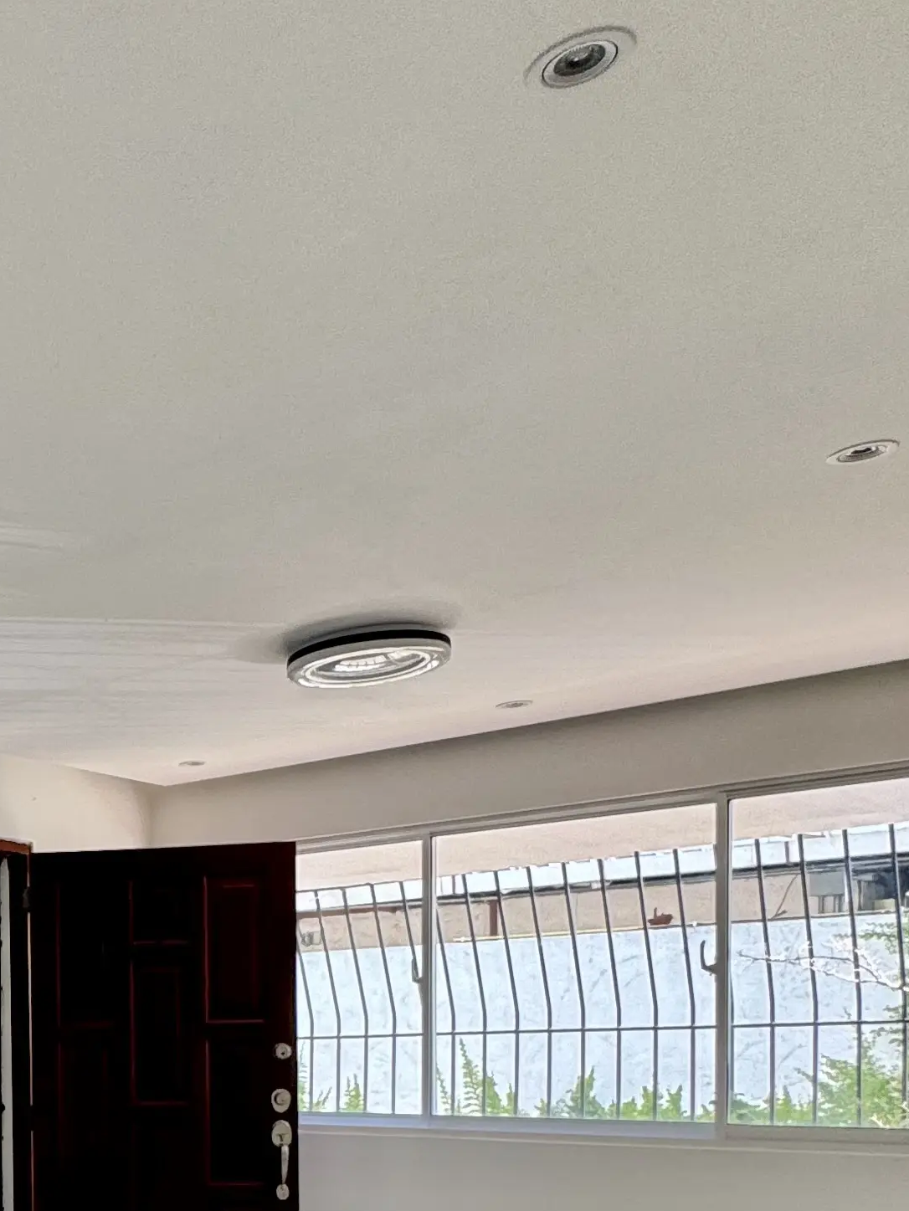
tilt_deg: -2.1
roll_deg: +1.4
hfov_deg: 29.0
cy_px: 1090
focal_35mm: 39
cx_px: -307
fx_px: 1365
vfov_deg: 43.7
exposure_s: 1/99
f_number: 2.2
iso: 80
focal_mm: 2.22
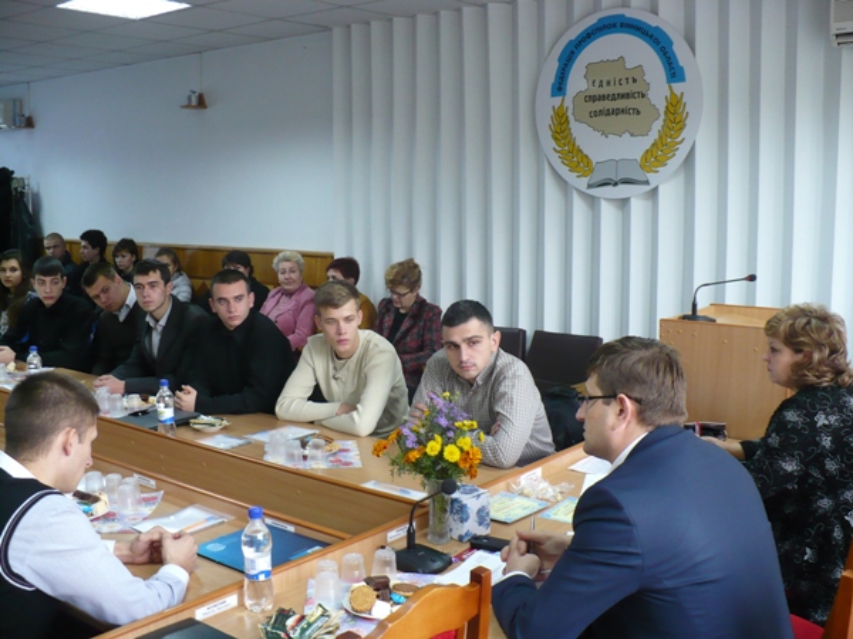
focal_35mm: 37
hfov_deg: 50.1
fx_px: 912
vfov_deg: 38.7
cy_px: 320
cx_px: 426
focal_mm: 6.1
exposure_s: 1/20
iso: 200
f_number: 2.8
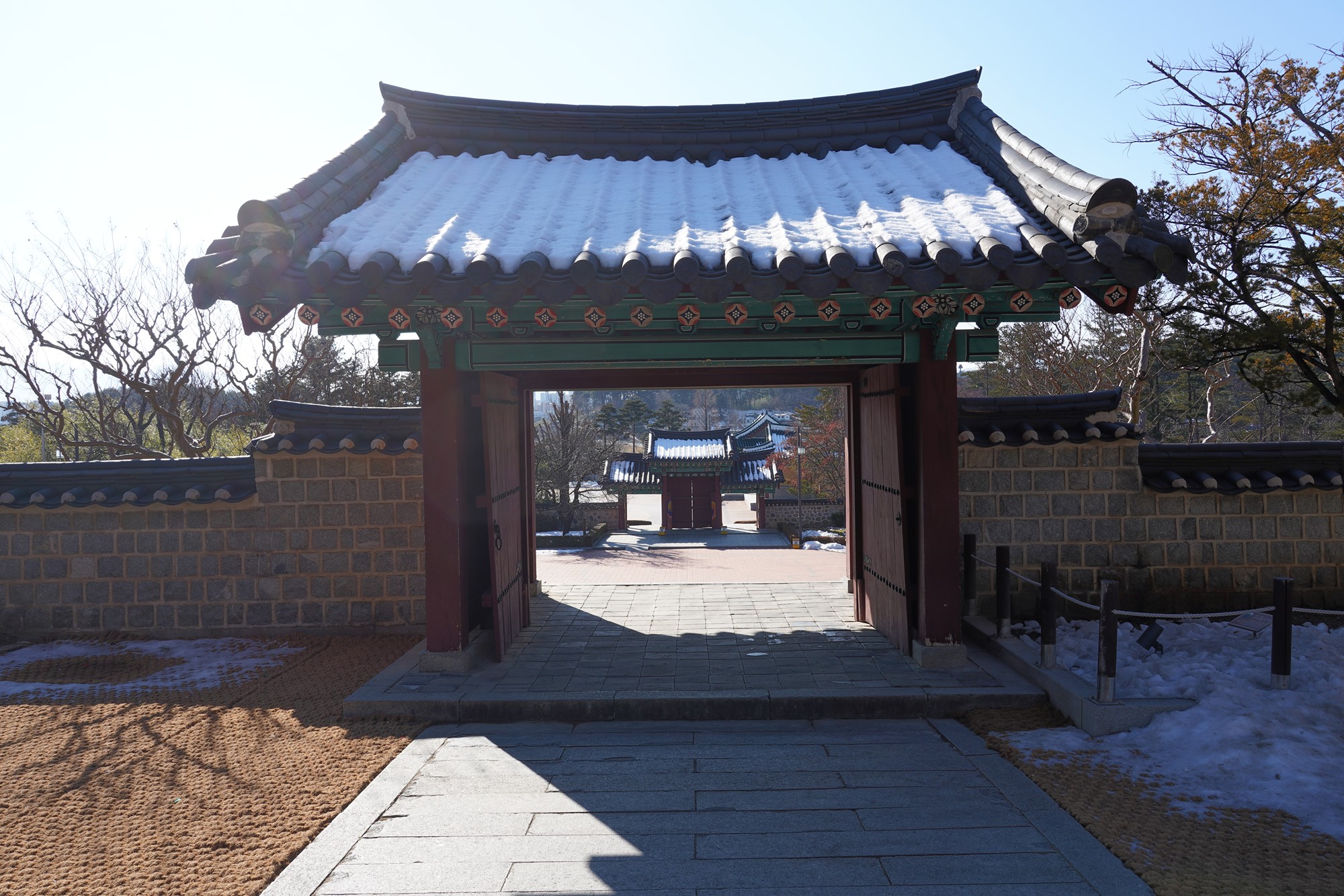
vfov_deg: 46.4
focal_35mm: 28
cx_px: 672
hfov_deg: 65.5
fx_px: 1045
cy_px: 448
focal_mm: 28
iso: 100
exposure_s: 1/100
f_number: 11
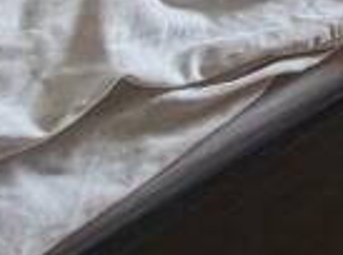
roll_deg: -2.0
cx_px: 864
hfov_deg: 13.1
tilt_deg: -7.4
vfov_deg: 11.0
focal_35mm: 105
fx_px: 1038
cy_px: -425
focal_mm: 2.22
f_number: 2.2
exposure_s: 1/121
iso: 64
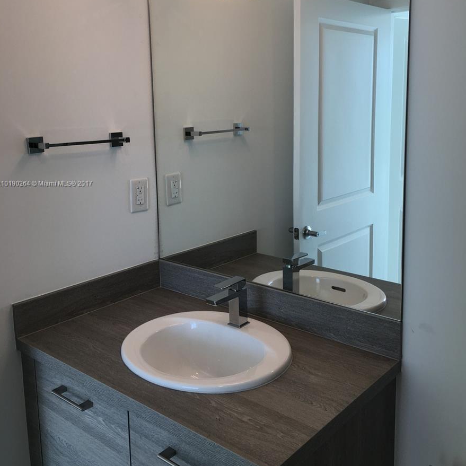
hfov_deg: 47.2
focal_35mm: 35
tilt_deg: -8.1
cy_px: 184
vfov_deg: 46.9
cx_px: 234
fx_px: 533
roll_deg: +0.9
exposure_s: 1/120
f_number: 2.2
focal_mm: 4.15
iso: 25
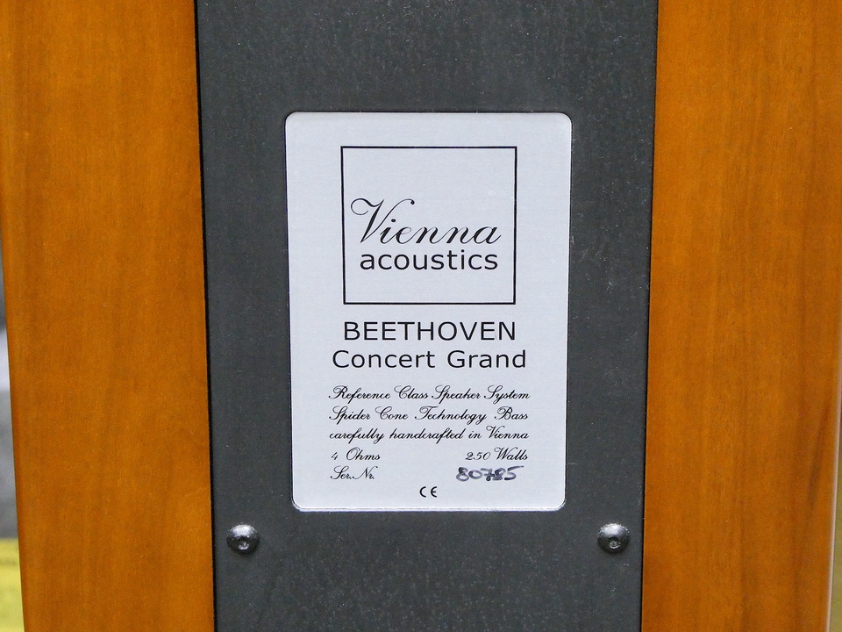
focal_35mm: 143
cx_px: 421
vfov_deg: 10.4
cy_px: 316
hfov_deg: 13.8
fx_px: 3478
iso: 1600
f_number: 5.4
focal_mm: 25.6
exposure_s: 1/13
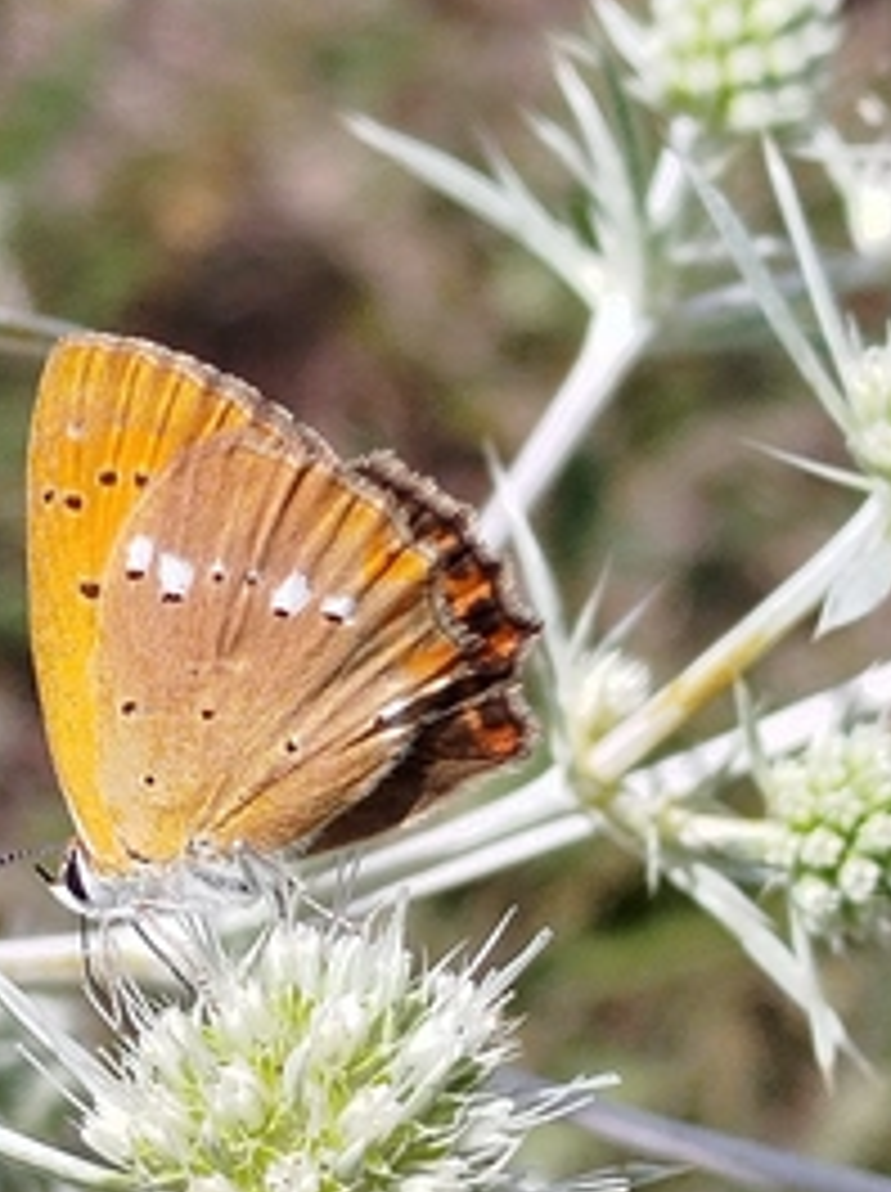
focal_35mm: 75
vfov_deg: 25.9
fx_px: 2580
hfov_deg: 19.6
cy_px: 760
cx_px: 364
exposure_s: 1/675
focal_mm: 5.31
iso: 50
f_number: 1.7
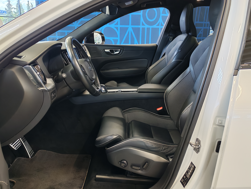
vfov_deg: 42.9
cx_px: 126
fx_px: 239
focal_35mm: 33
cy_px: 94
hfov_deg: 55.4
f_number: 1.9
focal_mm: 6.12
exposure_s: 1/100
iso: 440
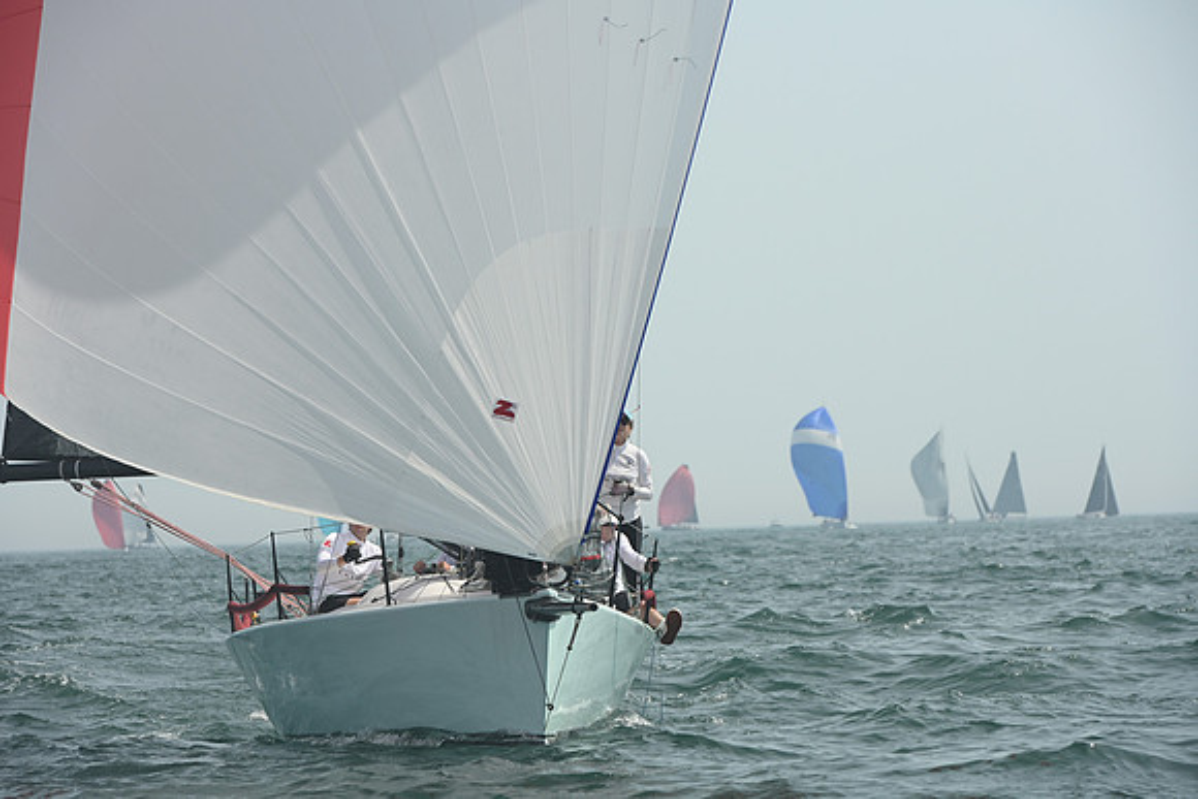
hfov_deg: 11.7
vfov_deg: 7.9
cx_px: 599
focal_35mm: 175
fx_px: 5825
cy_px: 400
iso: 320
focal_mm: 175
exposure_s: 1/1250
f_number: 8
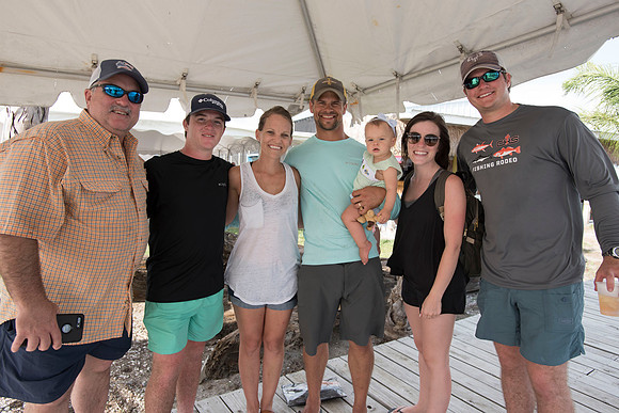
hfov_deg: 73.7
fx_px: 413
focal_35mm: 24
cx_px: 310
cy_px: 206
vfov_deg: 53.2
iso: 250
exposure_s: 1/250
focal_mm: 24
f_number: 5.6
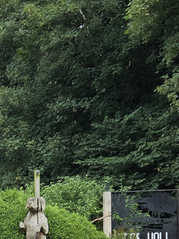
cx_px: -206
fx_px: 738
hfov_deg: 12.0
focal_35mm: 107
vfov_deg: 17.6
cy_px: 277
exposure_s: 1/2921
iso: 50
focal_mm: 5.4
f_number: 1.8
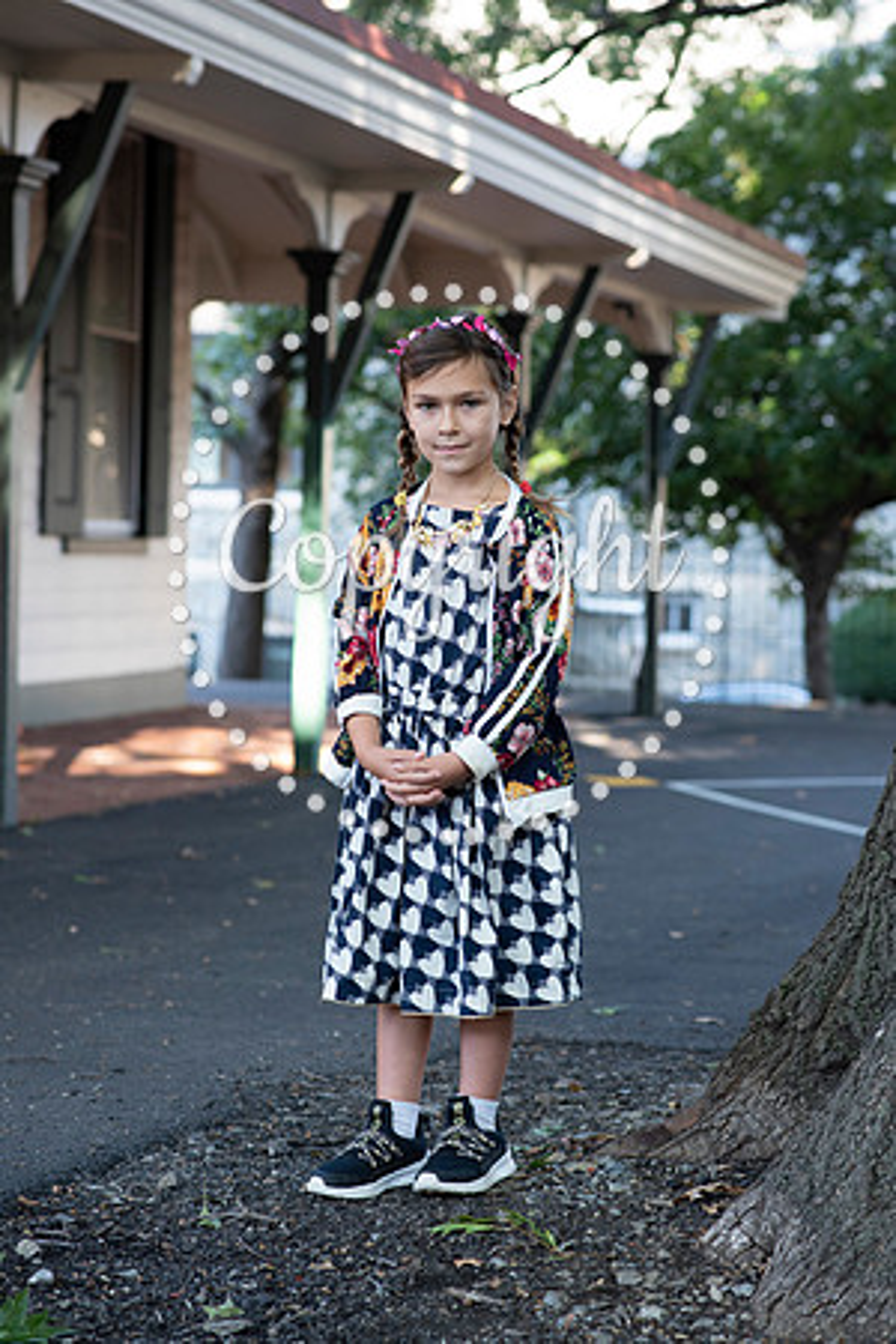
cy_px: 672
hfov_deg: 16.1
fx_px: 3173
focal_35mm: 85
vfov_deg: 23.9
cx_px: 448
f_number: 4.5
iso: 800
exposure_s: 1/250
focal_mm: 85
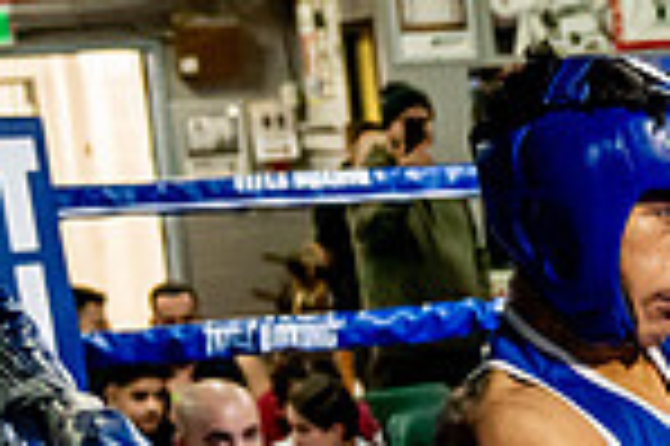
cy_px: 538
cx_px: 1165
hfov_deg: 12.5
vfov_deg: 8.9
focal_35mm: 152
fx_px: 2826
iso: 5000
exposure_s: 1/800
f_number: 2.8
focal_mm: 26
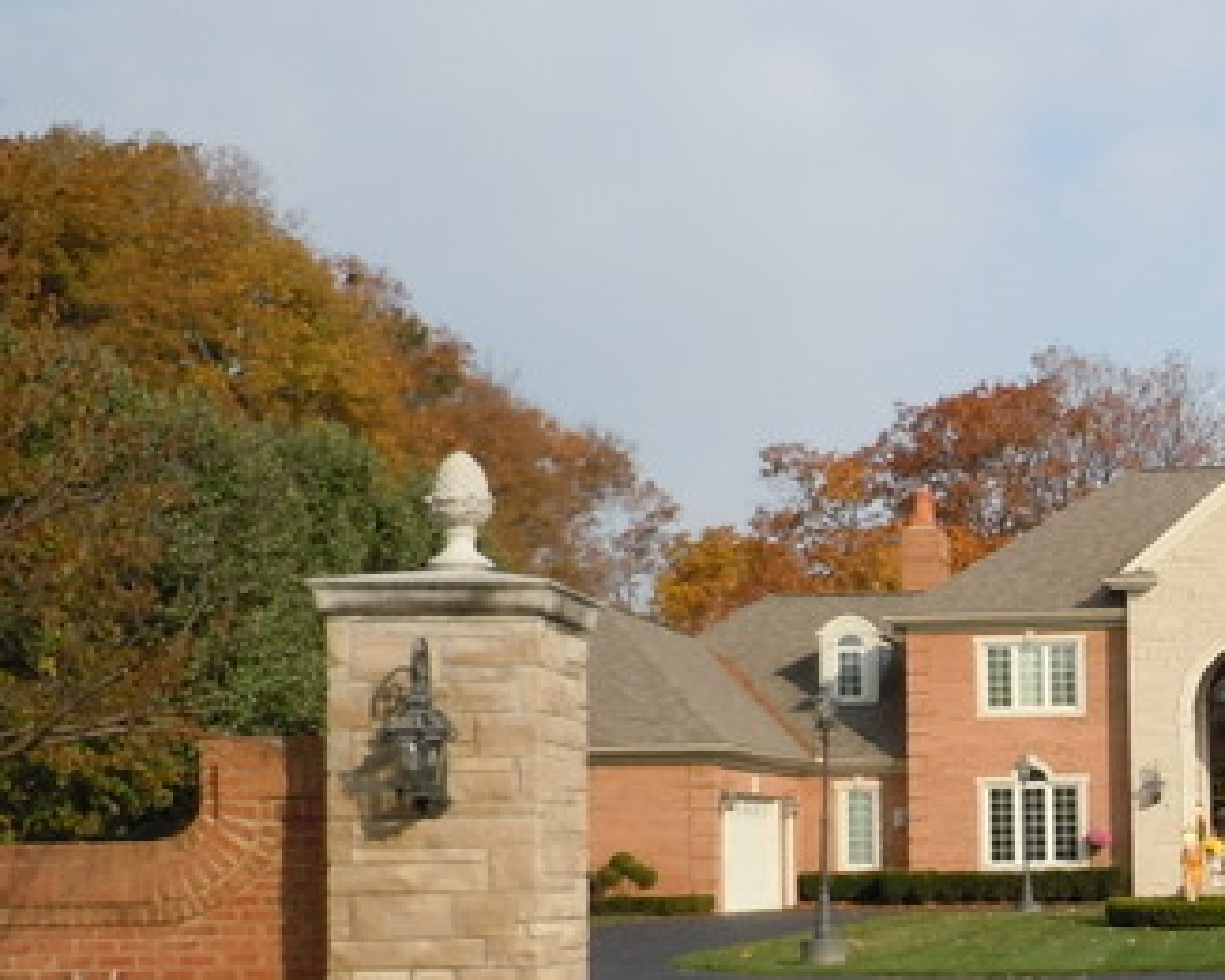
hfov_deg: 26.7
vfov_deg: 22.6
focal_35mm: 67
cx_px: 1233
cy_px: 713
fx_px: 2430
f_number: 3.7
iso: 100
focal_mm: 5
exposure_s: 1/800
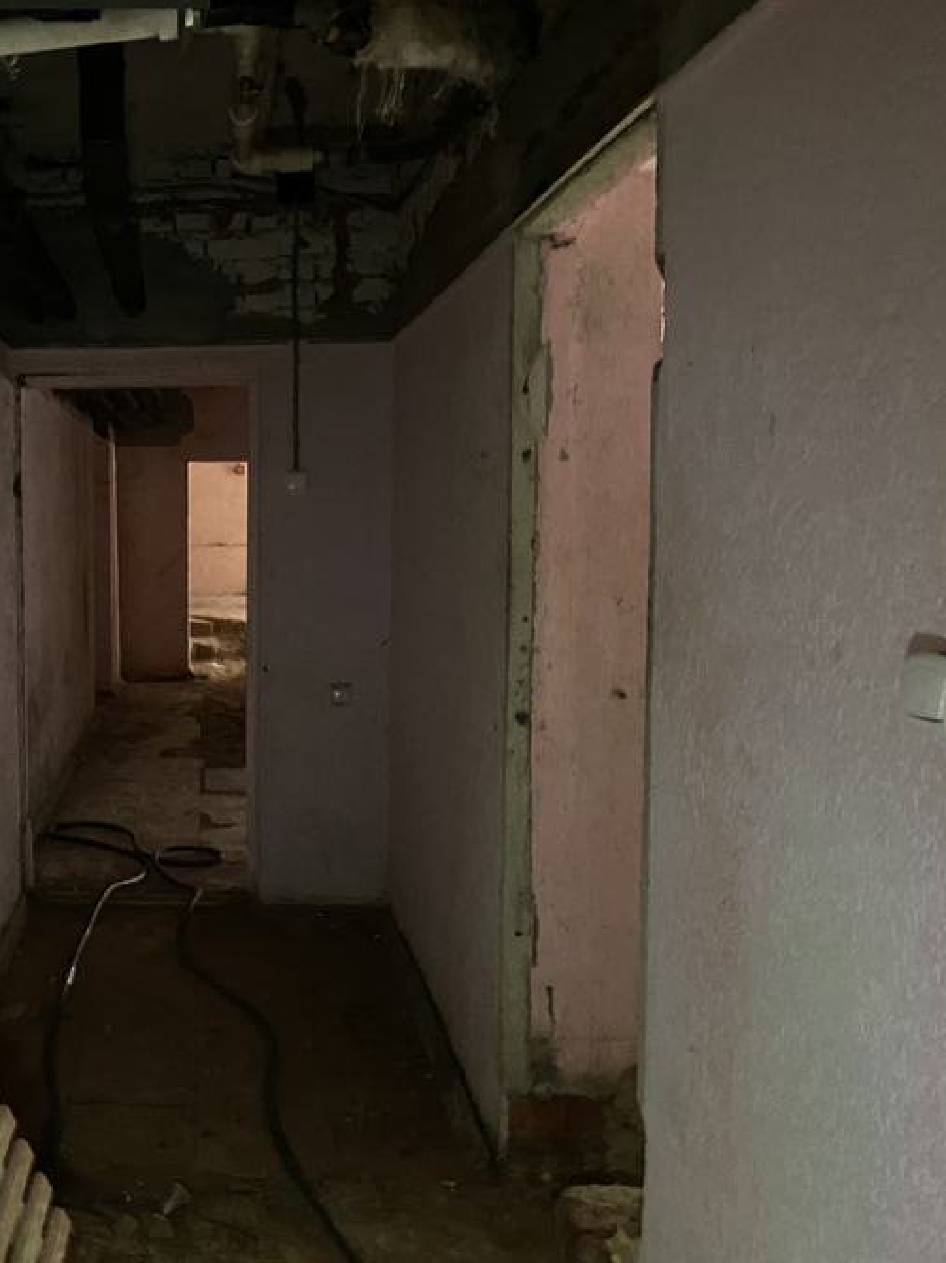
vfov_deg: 52.7
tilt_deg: -3.4
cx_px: 123
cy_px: 635
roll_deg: +1.0
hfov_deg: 38.3
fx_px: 1277
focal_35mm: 35
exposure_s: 1/25
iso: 1000
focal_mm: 4.25
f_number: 1.8
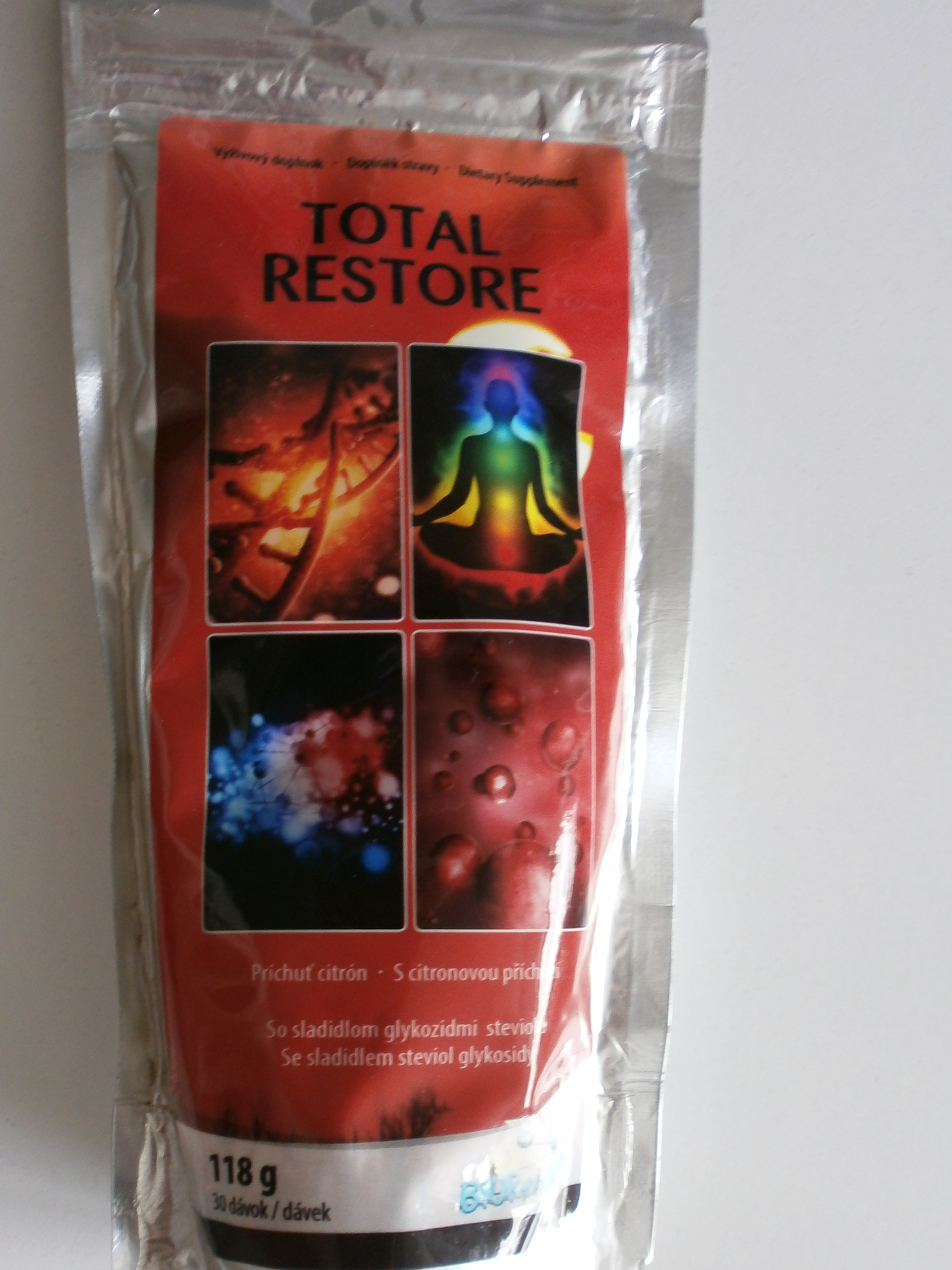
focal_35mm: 35
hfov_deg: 40.6
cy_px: 661
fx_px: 1283
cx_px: 410
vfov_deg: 52.6
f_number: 2.9
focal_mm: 4.8
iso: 100
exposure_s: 1/30
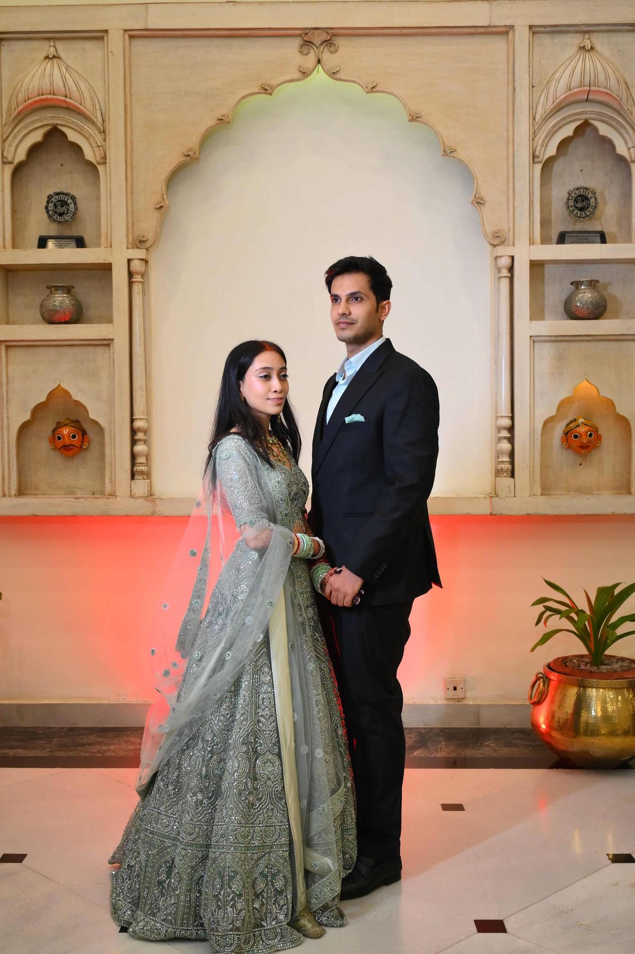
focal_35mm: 40
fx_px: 1059
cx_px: 318
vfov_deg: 48.5
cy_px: 477
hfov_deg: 33.4
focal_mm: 40
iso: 2500
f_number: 4
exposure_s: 1/200
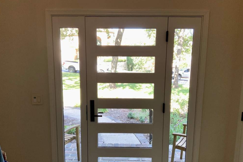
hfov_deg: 60.3
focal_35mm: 31
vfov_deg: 42.2
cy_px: 93
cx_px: 122
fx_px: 209
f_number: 1.8
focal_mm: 3
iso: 40
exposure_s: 1/120
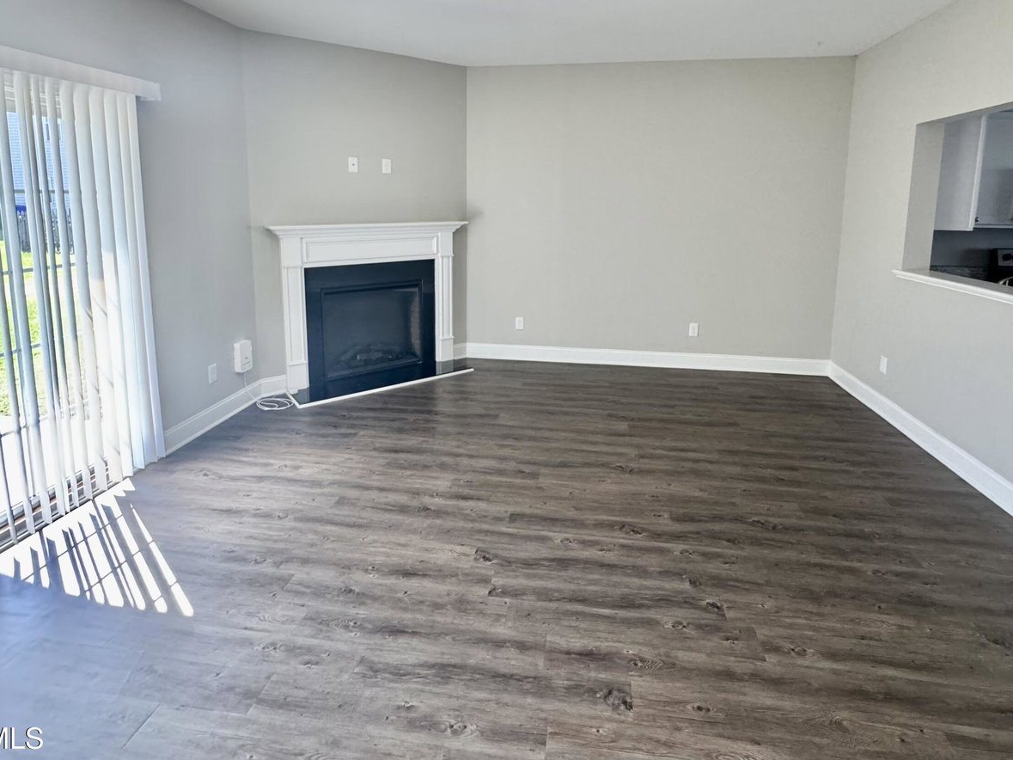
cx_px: 511
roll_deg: -0.3
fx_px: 556
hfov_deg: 84.7
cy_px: 270
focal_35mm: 19
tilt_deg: -6.5
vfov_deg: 67.3
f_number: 2.2
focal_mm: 2.22
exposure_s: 1/120
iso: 400
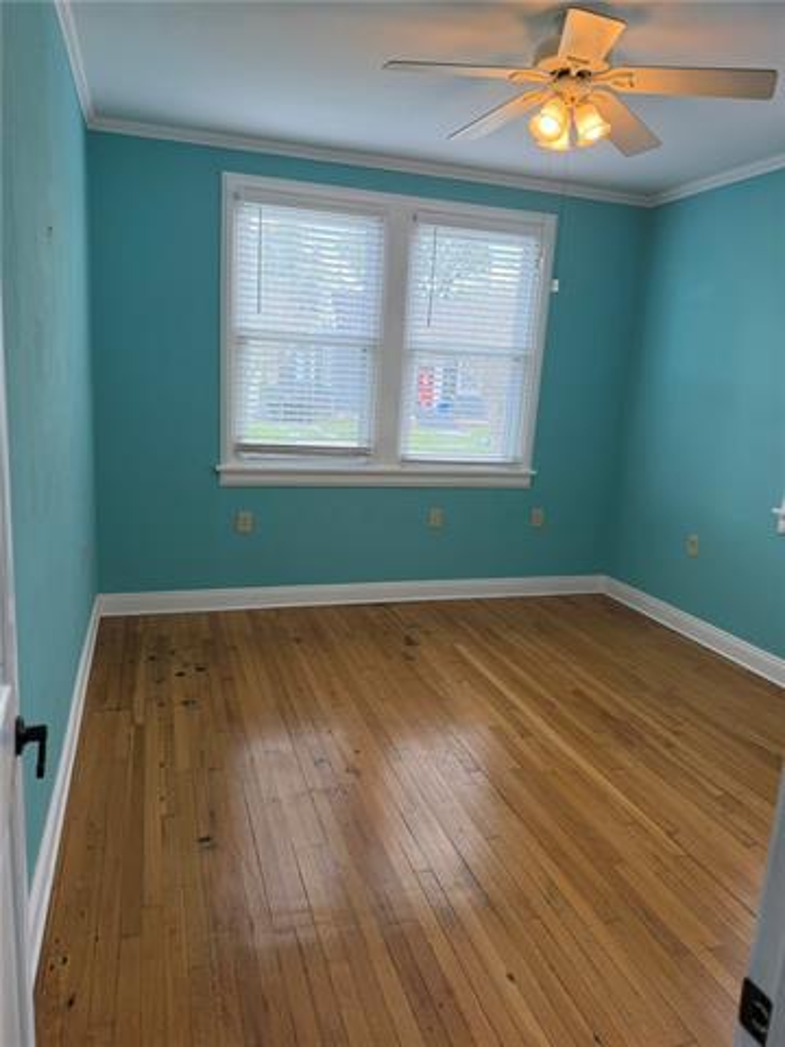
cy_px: 524
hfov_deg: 56.8
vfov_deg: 71.6
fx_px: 726
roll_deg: -2.8
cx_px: 392
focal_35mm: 24
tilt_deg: -8.9
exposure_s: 1/202
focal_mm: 6.76
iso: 125
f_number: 1.78
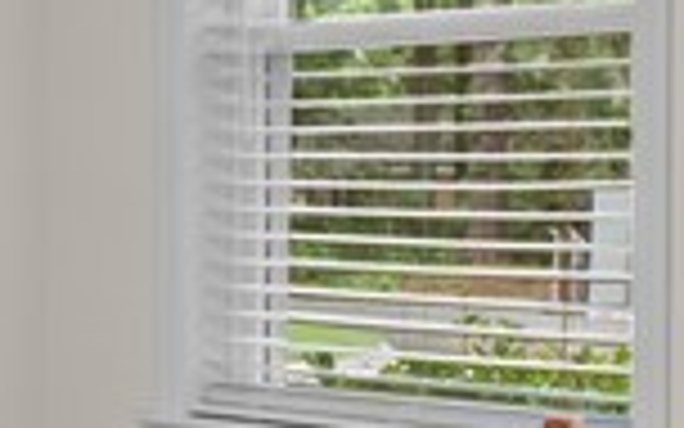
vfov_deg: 12.0
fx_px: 2032
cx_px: 252
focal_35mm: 109
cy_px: 216
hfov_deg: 19.1
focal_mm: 15
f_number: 7.1
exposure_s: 1/30
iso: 3200
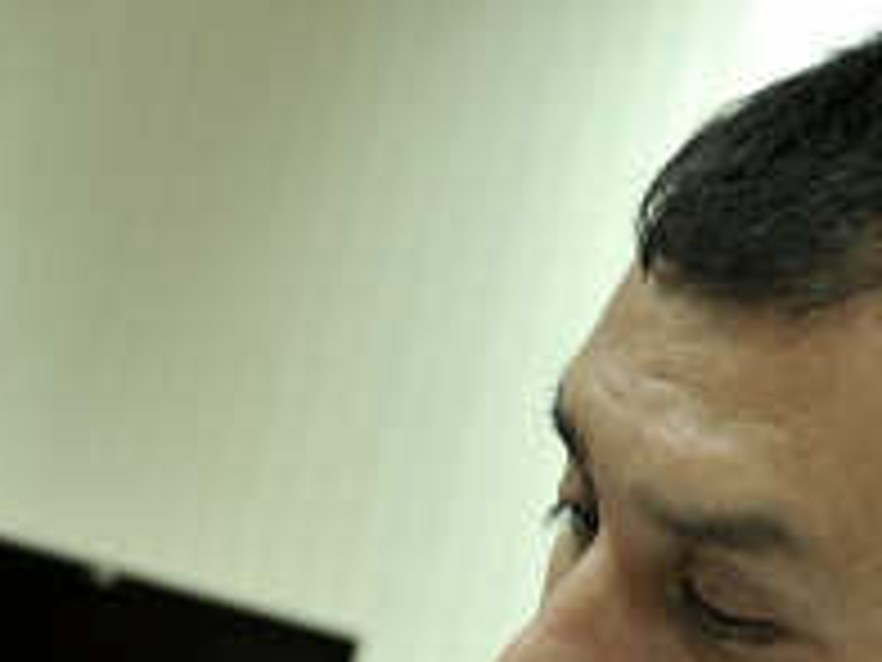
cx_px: 288
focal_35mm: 116
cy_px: 1398
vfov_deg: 11.3
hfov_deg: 16.9
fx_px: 2956
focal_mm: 24
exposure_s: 1/200
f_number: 2.8
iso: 1600
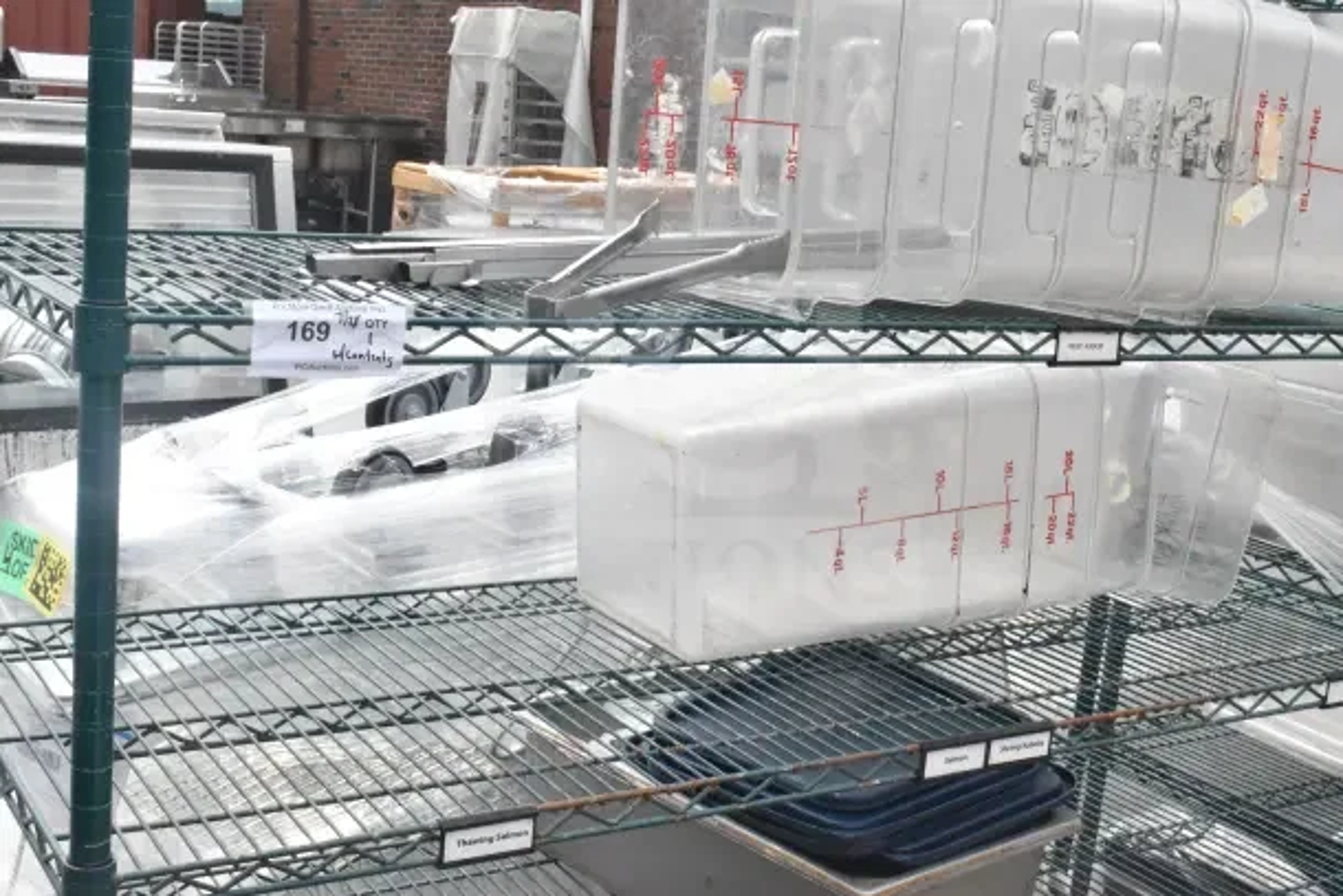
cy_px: 448
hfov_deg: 42.3
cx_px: 672
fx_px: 1735
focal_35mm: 46
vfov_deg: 29.0
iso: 6400
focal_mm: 31
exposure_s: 1/1600
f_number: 20
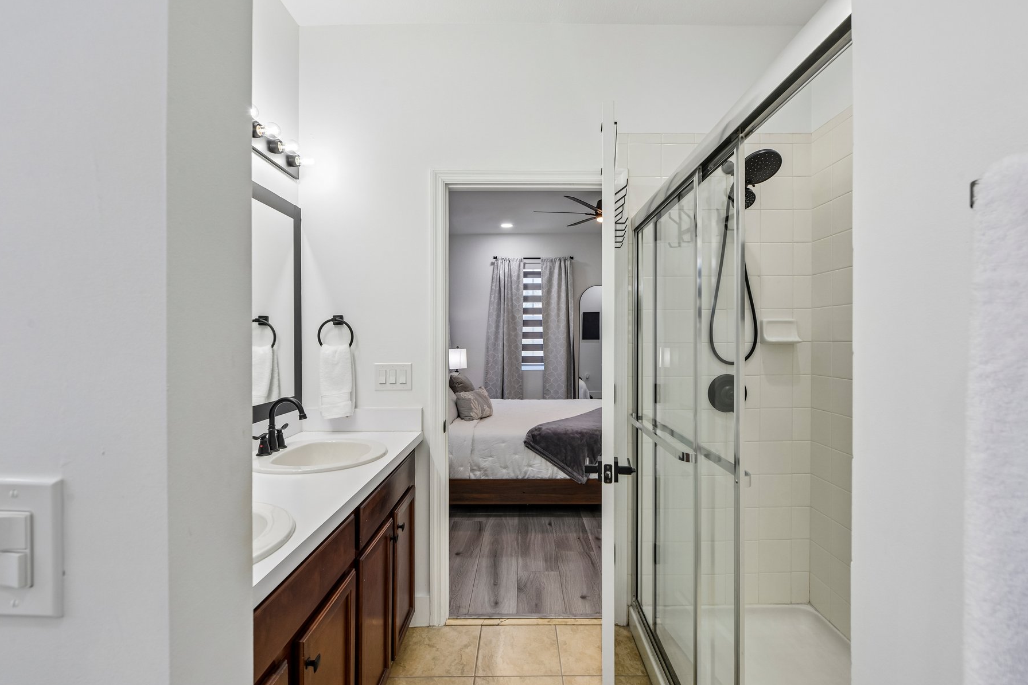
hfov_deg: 96.7
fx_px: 457
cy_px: 349
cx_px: 526
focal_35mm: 16
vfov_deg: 73.7
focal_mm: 14
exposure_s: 1/30
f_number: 9
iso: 200
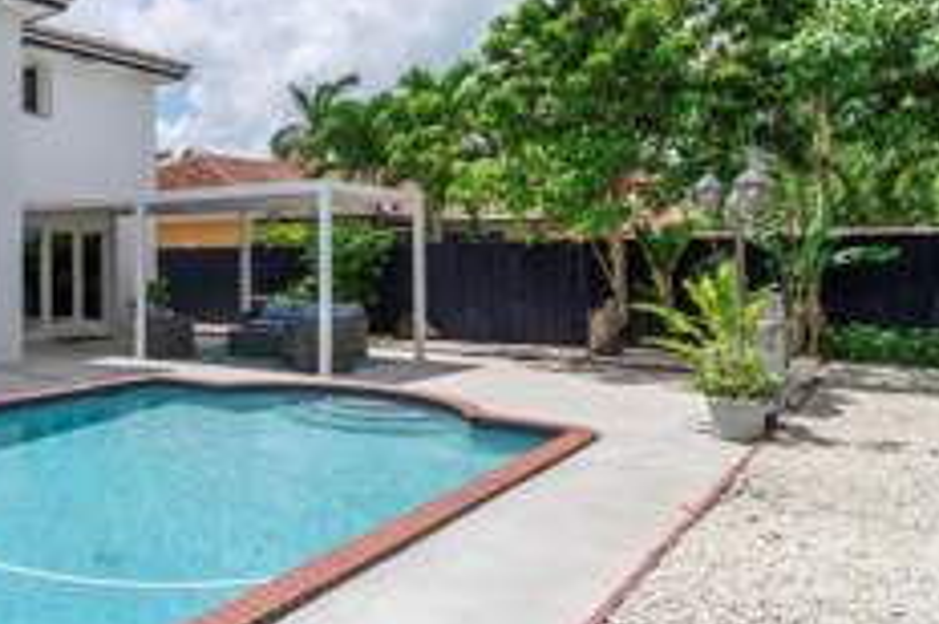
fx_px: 807
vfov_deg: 42.0
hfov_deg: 49.6
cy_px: 241
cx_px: 8
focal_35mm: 31
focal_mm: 10
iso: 100
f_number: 11
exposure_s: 1/400
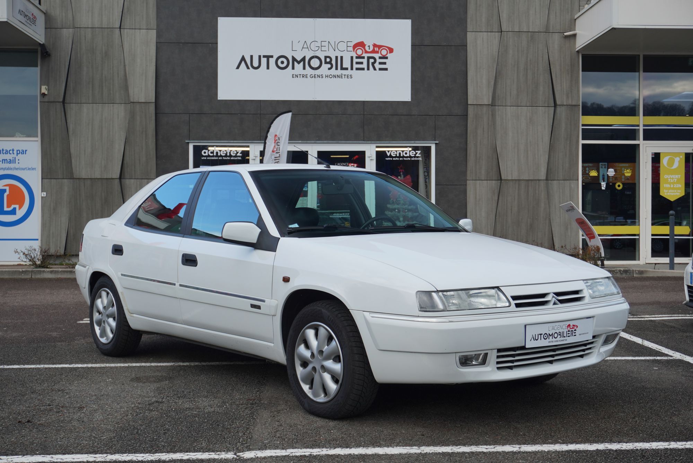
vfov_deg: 29.0
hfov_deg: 42.3
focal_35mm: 46
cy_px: 232
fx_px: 896
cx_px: 346
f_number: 5.6
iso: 100
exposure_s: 1/80
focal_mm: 31
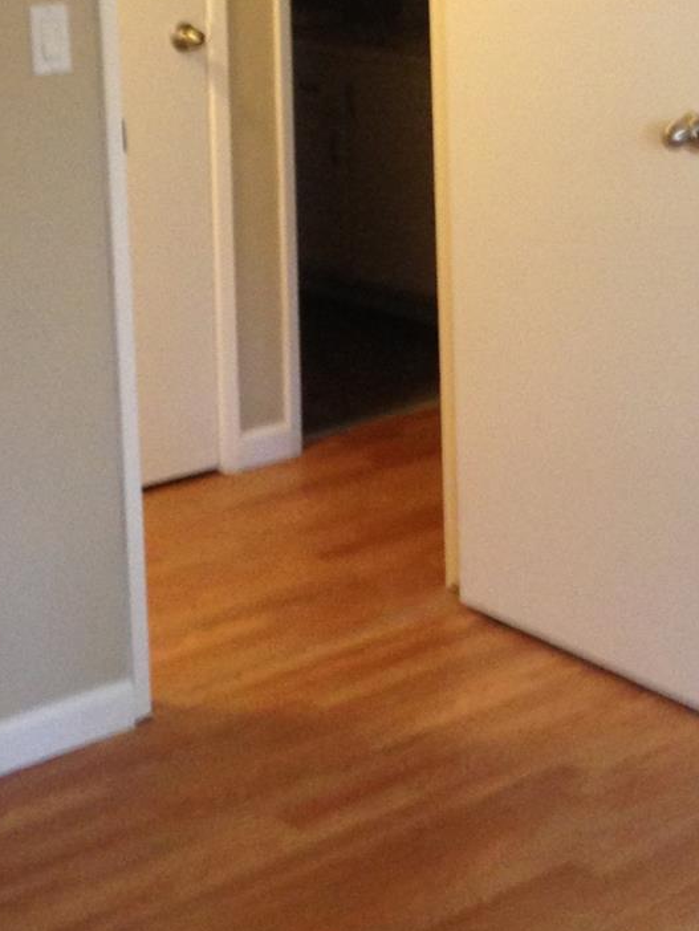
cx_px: 507
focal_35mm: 94
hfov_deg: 15.7
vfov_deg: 20.6
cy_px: 171
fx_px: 2529
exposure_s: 1/20
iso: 160
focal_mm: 4.12
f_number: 2.4
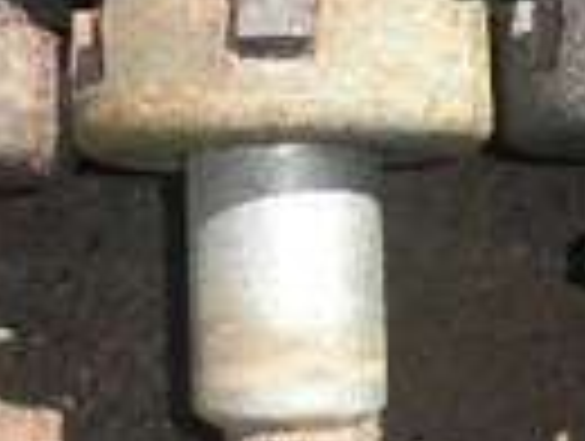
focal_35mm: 86
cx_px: 279
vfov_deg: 17.2
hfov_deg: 22.7
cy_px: 202
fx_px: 1456
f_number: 3
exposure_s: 1/500
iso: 64
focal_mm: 5
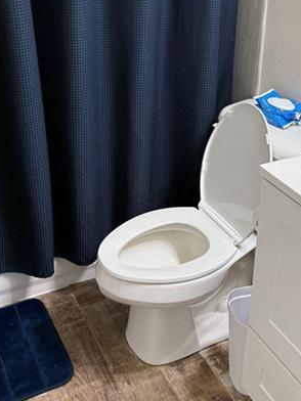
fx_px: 545
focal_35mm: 47
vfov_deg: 38.7
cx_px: 169
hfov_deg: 30.8
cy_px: 74
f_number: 1.78
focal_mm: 6.76
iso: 125
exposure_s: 1/60
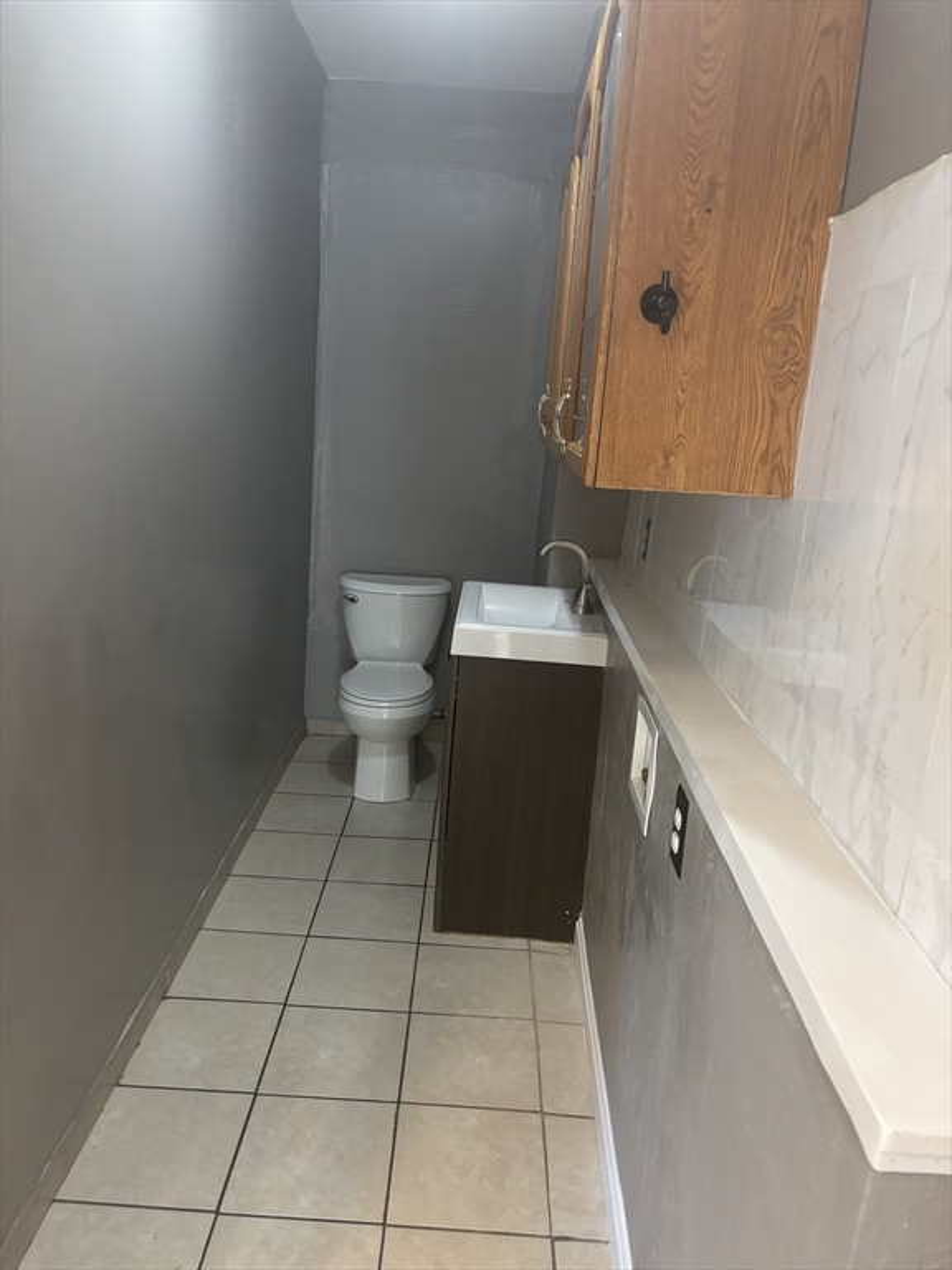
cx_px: 476
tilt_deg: -13.7
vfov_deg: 67.3
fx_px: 953
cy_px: 635
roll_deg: -4.6
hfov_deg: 53.1
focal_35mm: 26
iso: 320
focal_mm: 5.96
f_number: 1.6
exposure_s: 1/60
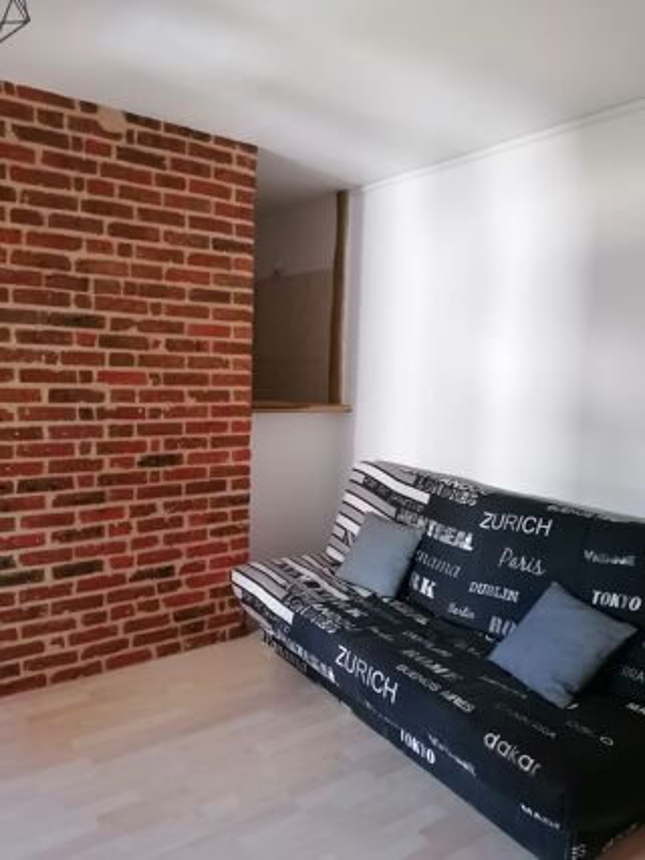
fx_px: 671
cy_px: 430
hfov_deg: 51.3
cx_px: 322
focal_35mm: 27
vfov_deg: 65.3
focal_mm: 4.75
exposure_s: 1/20
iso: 500
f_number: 1.8
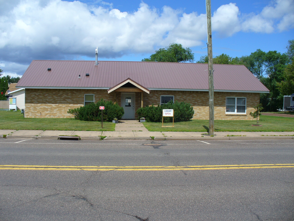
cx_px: 147
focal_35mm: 37
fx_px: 314
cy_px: 110
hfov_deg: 50.1
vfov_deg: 38.7
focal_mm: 6.1
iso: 80
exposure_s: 1/500
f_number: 5.6
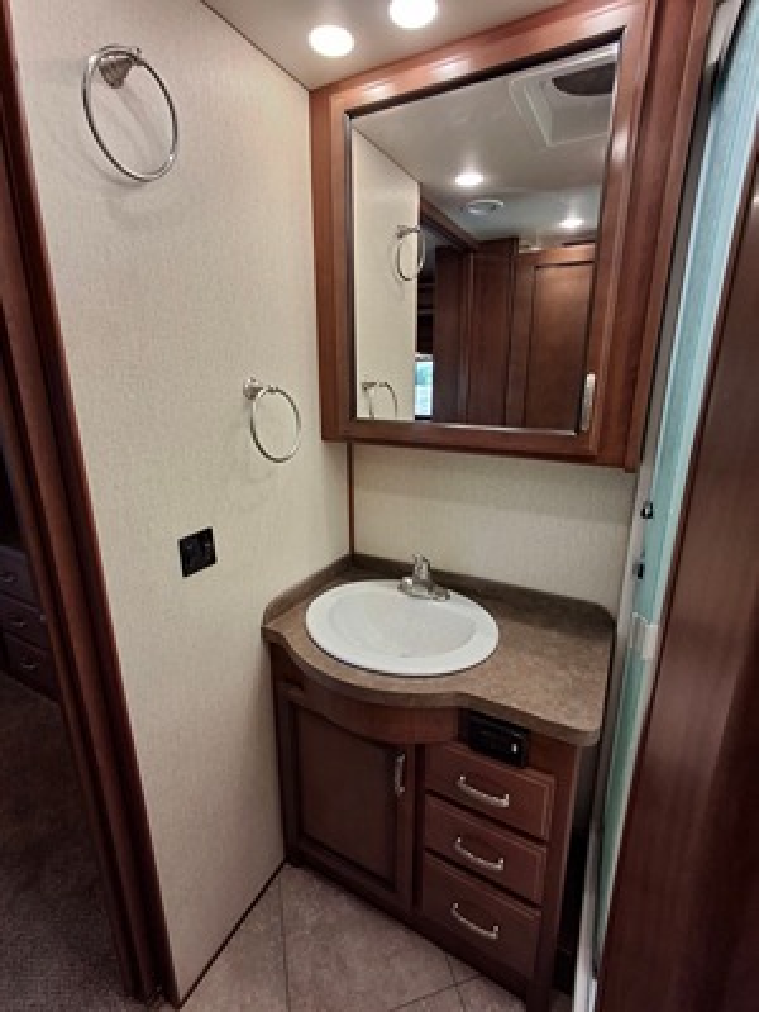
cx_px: 380
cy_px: 506
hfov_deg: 78.1
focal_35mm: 16
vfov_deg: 94.5
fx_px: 468
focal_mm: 1.64
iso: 100
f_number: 2.2
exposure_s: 1/40
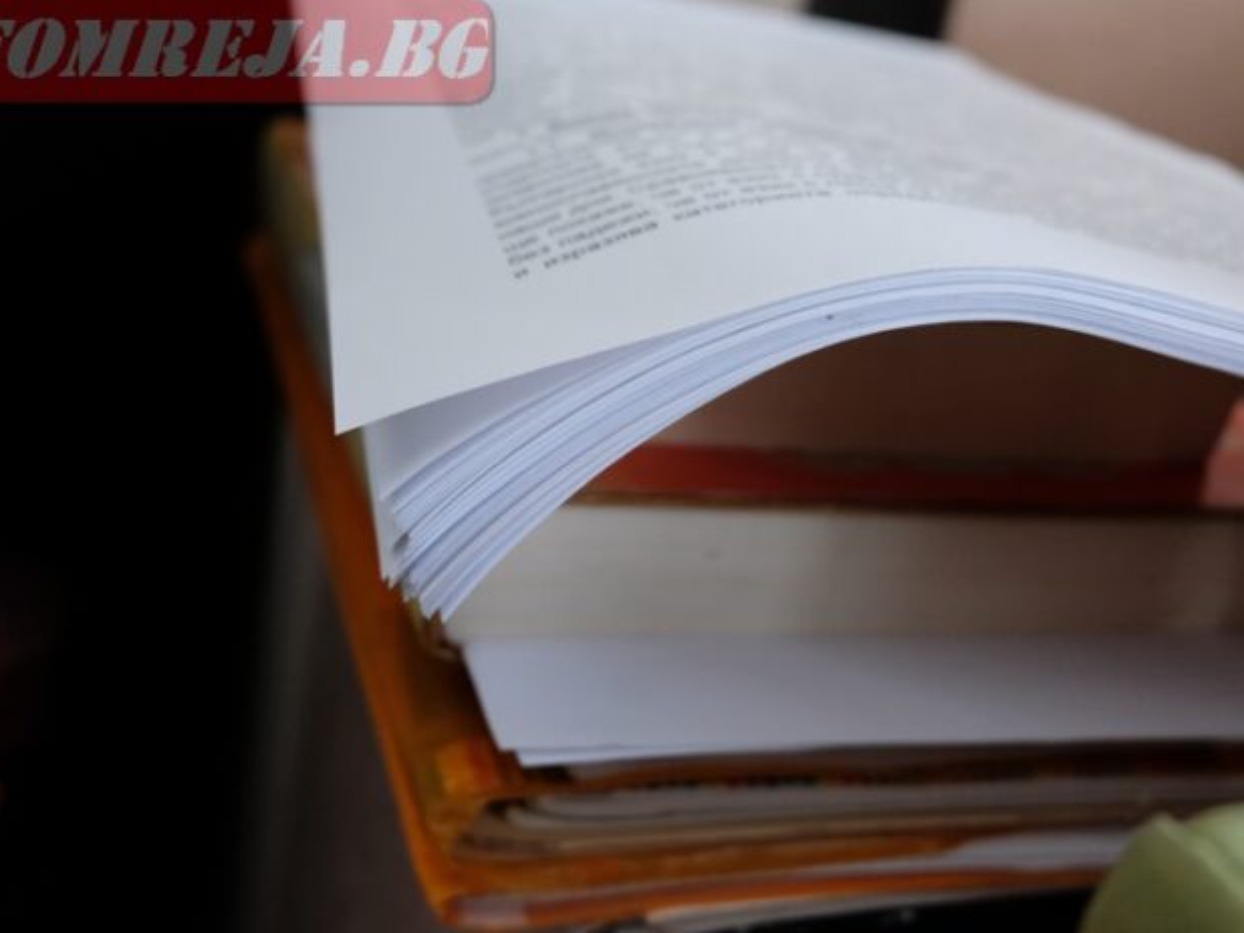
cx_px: 546
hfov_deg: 48.9
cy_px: 466
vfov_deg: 37.7
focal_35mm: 38
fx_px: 1366
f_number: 4.2
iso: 3200
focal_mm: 23.2
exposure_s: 1/58
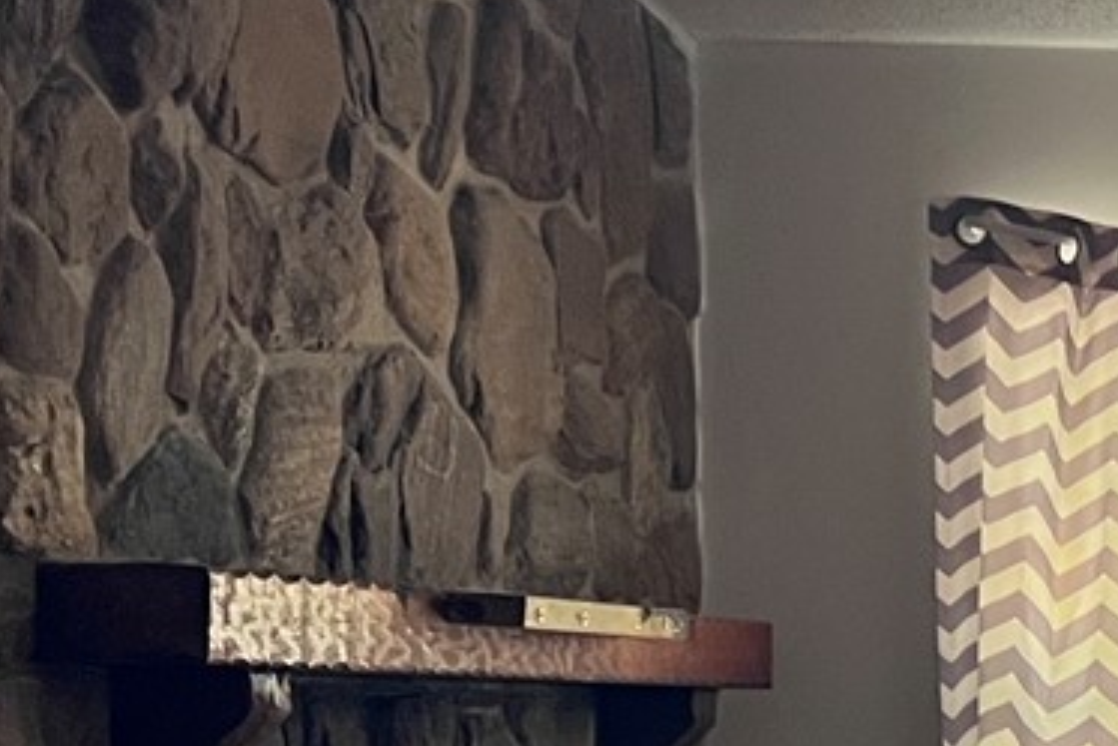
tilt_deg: -1.3
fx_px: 3604
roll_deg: +0.1
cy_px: 728
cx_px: 2188
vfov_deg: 11.7
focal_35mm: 116
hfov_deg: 14.7
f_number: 1.5
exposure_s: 1/60
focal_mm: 5.7
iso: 125
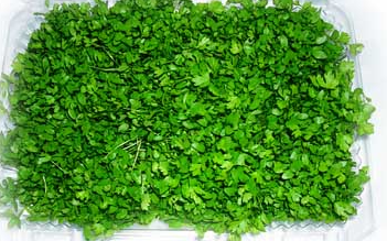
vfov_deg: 33.5
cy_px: 125
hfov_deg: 51.6
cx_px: 191
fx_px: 401
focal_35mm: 38
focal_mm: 5.8
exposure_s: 1/60.1
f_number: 5.6
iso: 50
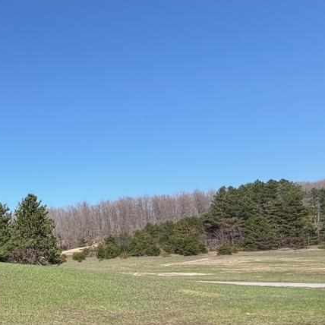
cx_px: -144
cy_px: 237
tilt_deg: +3.9
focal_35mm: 37
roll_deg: +0.1
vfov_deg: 43.7
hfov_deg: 29.9
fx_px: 393
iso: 25
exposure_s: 1/770
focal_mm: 2.22
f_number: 2.2
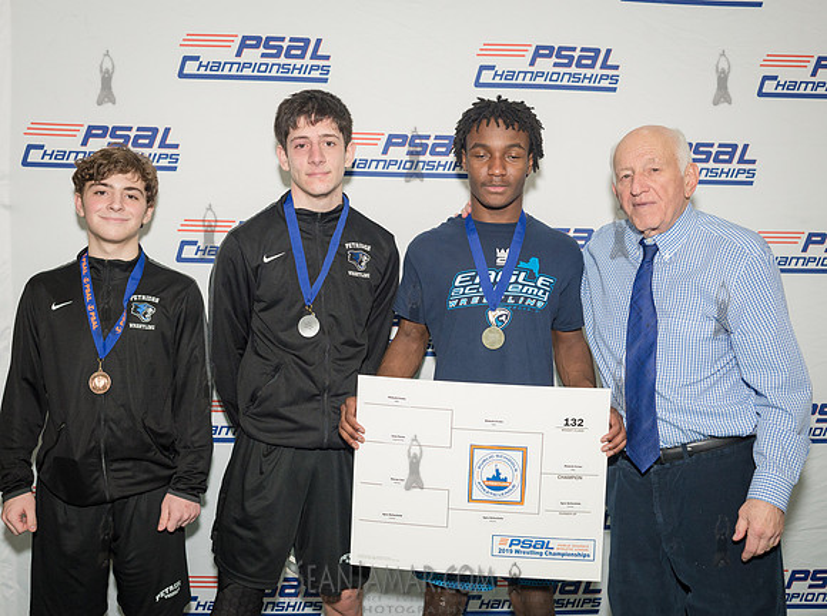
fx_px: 946
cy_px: 306
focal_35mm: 40
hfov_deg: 47.2
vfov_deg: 36.1
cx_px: 375
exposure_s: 1/250
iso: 1600
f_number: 5
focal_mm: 35
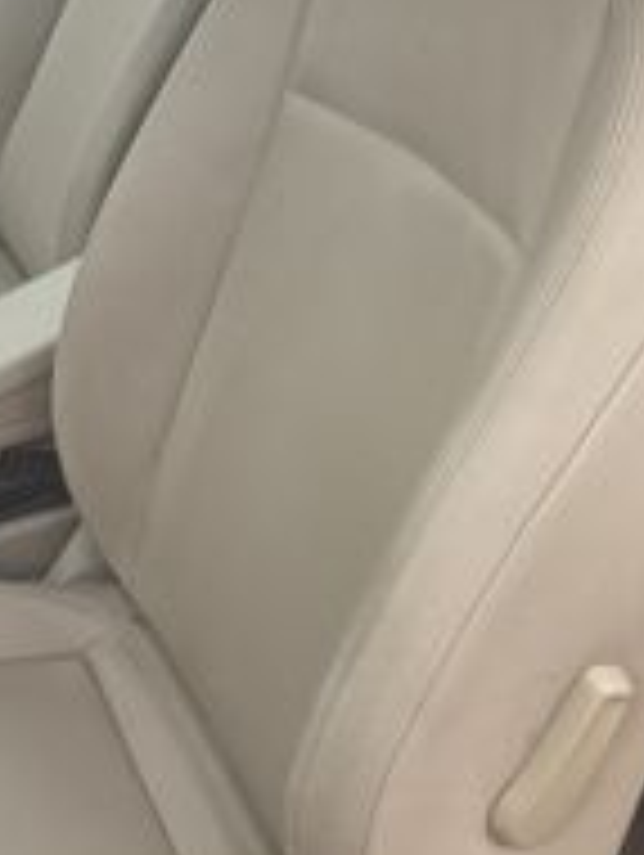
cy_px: 414
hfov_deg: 24.5
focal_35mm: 58
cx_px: 50
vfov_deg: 33.2
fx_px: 1436
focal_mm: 6.3
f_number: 1.7
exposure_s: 1/180
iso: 50
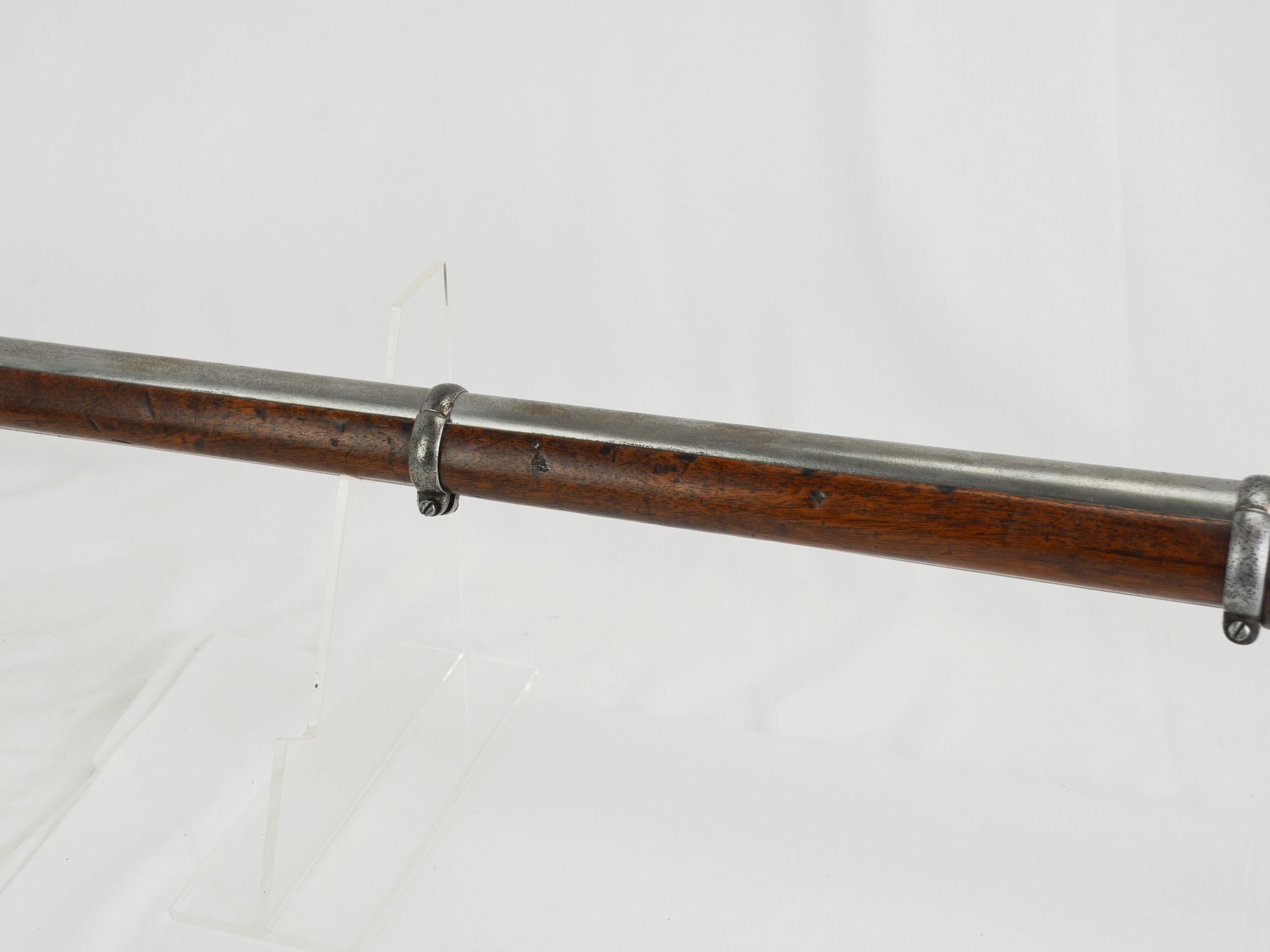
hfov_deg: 33.5
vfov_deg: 25.4
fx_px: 2111
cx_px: 639
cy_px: 478
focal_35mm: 58
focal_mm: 35
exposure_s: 1/125
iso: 250
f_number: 5.6
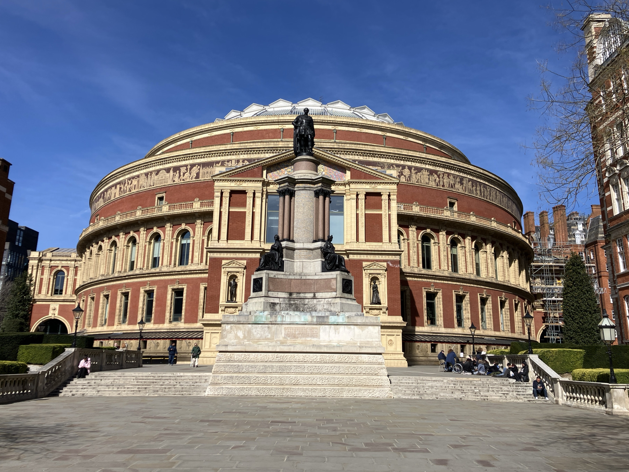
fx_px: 563
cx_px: 322
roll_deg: -0.9
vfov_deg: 45.4
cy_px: 214
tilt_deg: +16.2
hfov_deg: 58.3
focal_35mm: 31
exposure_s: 1/2857
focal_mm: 3.99
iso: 32
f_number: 1.8
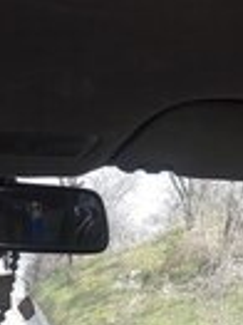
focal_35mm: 106
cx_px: 40
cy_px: 568
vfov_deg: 16.0
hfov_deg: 13.8
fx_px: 994
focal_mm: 3.7
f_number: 1.9
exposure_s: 1/316
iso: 40
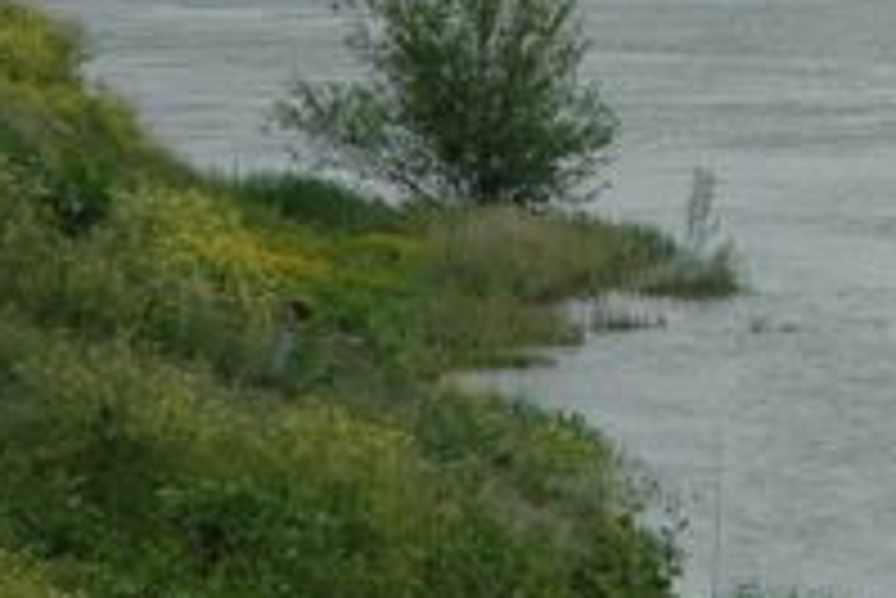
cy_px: -184
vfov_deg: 4.1
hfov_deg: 6.0
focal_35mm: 337
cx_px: 1414
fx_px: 8393
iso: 250
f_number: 10
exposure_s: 1/400
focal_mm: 70
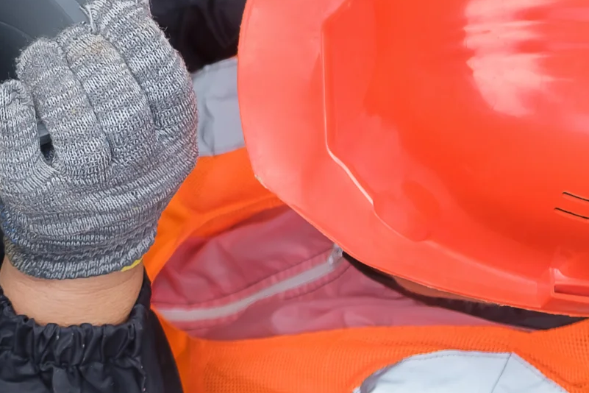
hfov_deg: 10.5
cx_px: 159
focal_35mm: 195
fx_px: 3190
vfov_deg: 7.0
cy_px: 20
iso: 200
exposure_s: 1/100
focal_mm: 40.7
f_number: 4
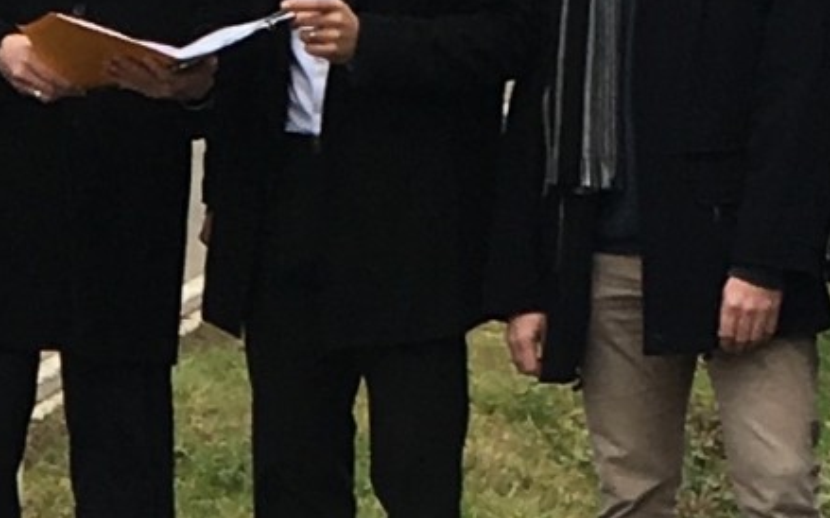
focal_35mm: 84
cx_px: 465
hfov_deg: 24.6
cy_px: 193
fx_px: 1899
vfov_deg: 15.5
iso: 25
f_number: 2.2
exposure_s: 1/100
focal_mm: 4.15
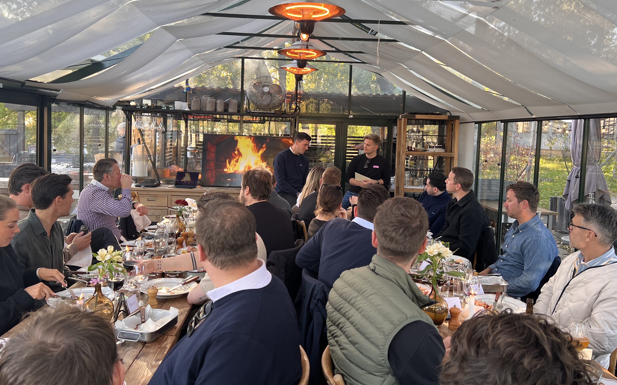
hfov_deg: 62.9
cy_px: 157
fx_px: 504
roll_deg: -1.9
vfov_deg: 41.7
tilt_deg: -3.1
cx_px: 304
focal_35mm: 30
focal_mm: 5.7
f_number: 1.5
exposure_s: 1/100
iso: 40
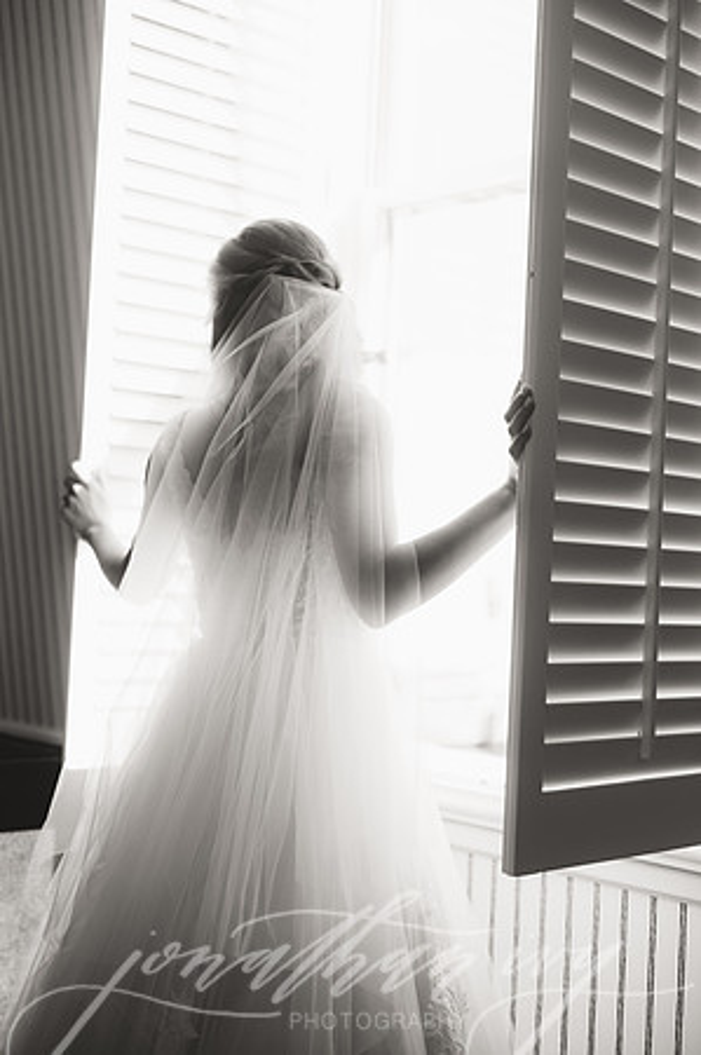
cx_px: 350
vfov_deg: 39.6
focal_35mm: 50
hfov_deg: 26.9
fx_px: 1464
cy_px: 528
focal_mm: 50
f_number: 2.2
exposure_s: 1/1250
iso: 250
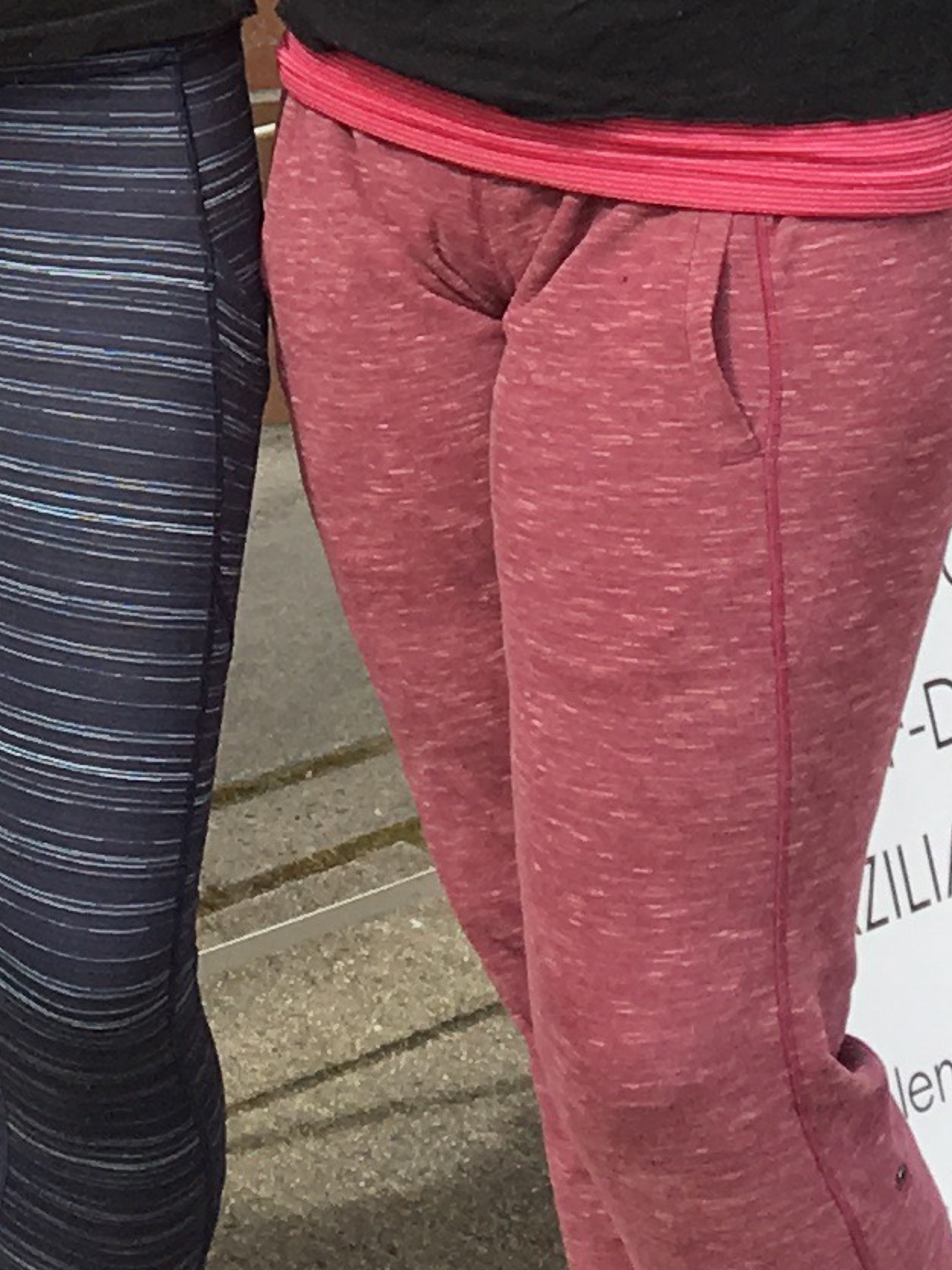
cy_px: -1071
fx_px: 5135
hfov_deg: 10.4
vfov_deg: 12.7
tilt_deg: -1.2
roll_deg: +1.0
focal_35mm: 140
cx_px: -249
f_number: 2.2
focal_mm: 4.15
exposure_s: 1/651
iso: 25
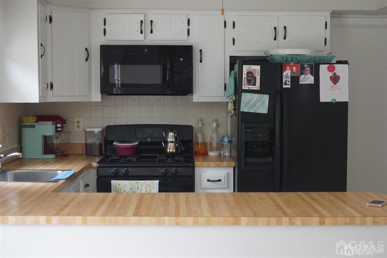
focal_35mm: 52
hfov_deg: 37.9
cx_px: 194
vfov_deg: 25.7
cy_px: 129
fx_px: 564
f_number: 5
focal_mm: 35
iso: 800
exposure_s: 1/160
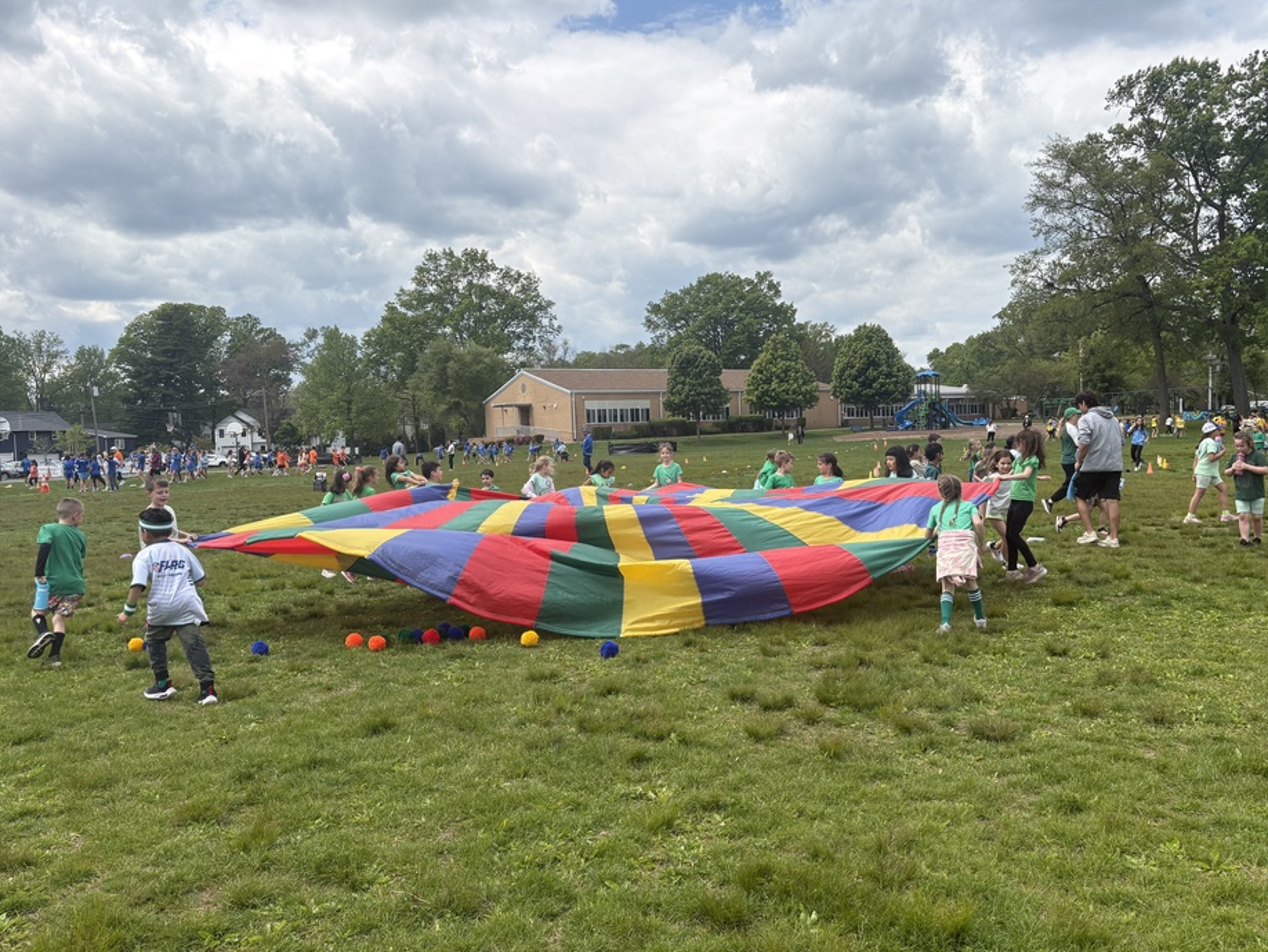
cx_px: 674
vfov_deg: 48.2
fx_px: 1063
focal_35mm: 29
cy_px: 479
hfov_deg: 61.6
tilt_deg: -3.8
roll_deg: +2.0
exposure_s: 1/3125
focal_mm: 5.96
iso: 50
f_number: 1.6
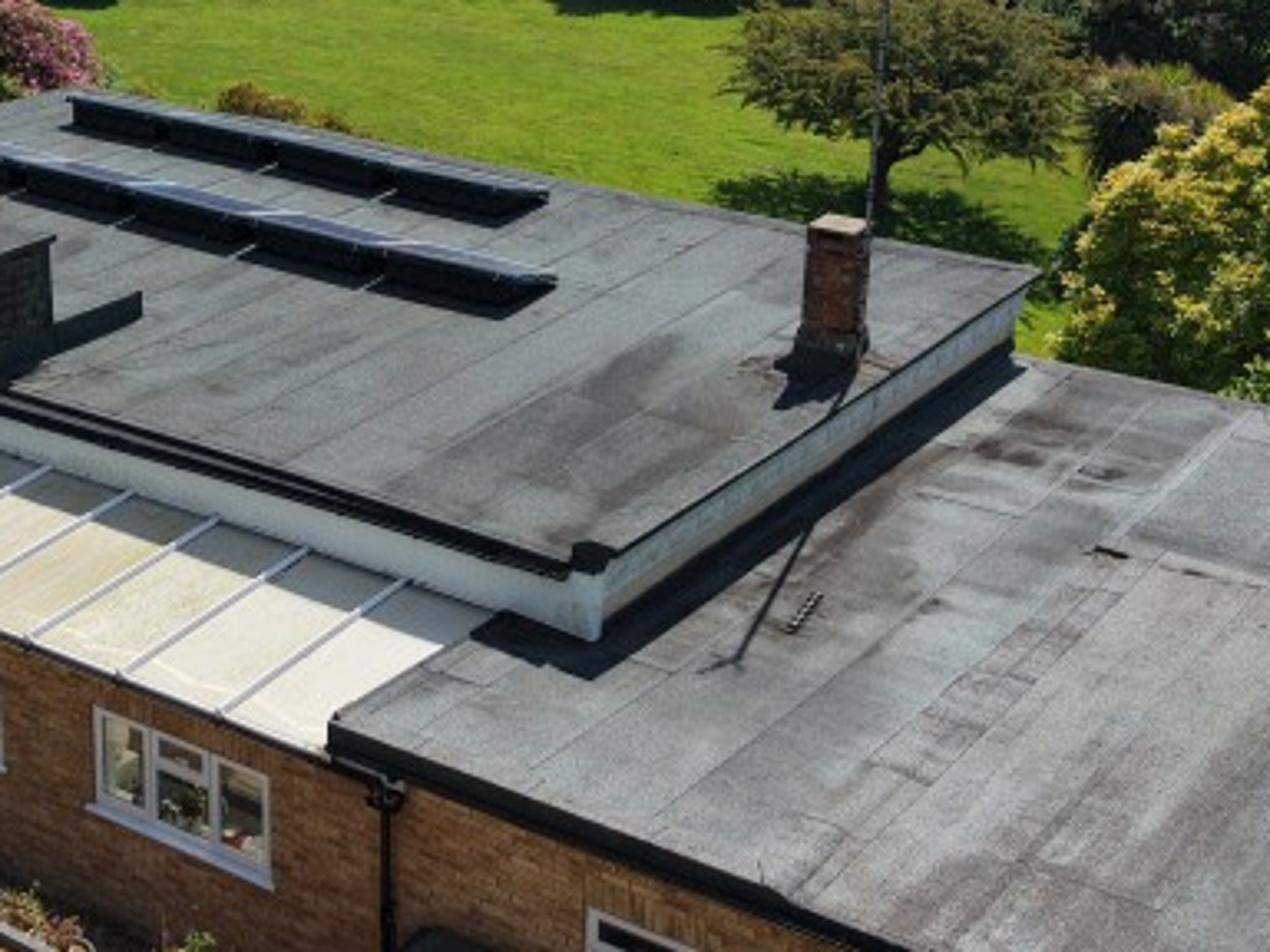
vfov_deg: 22.8
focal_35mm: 64
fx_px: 2348
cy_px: 271
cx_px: 255
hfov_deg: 29.6
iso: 350
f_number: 1.8
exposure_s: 1/8000
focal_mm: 8.67
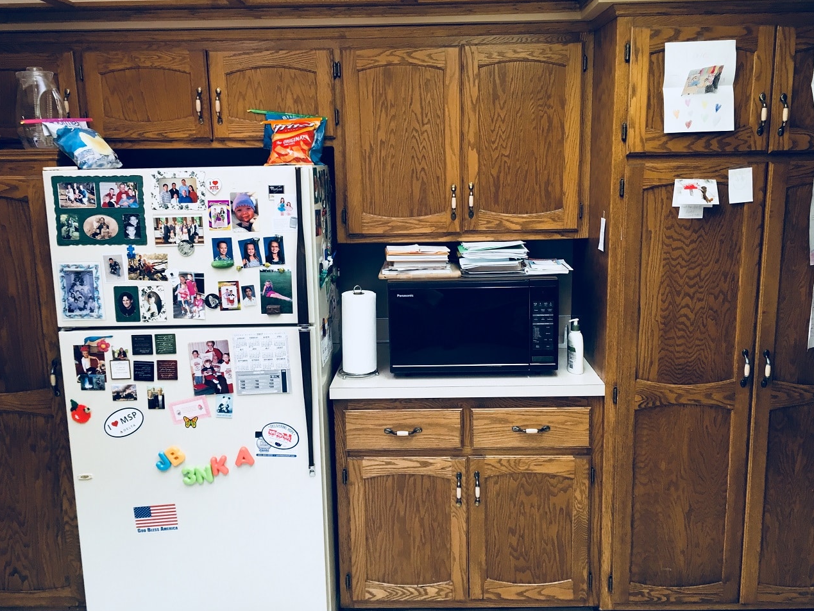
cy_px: 292
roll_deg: +1.0
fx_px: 753
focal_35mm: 32
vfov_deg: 44.2
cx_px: 421
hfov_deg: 56.8
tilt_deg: -11.1
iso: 50
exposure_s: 1/30
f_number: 2.2
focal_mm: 4.15
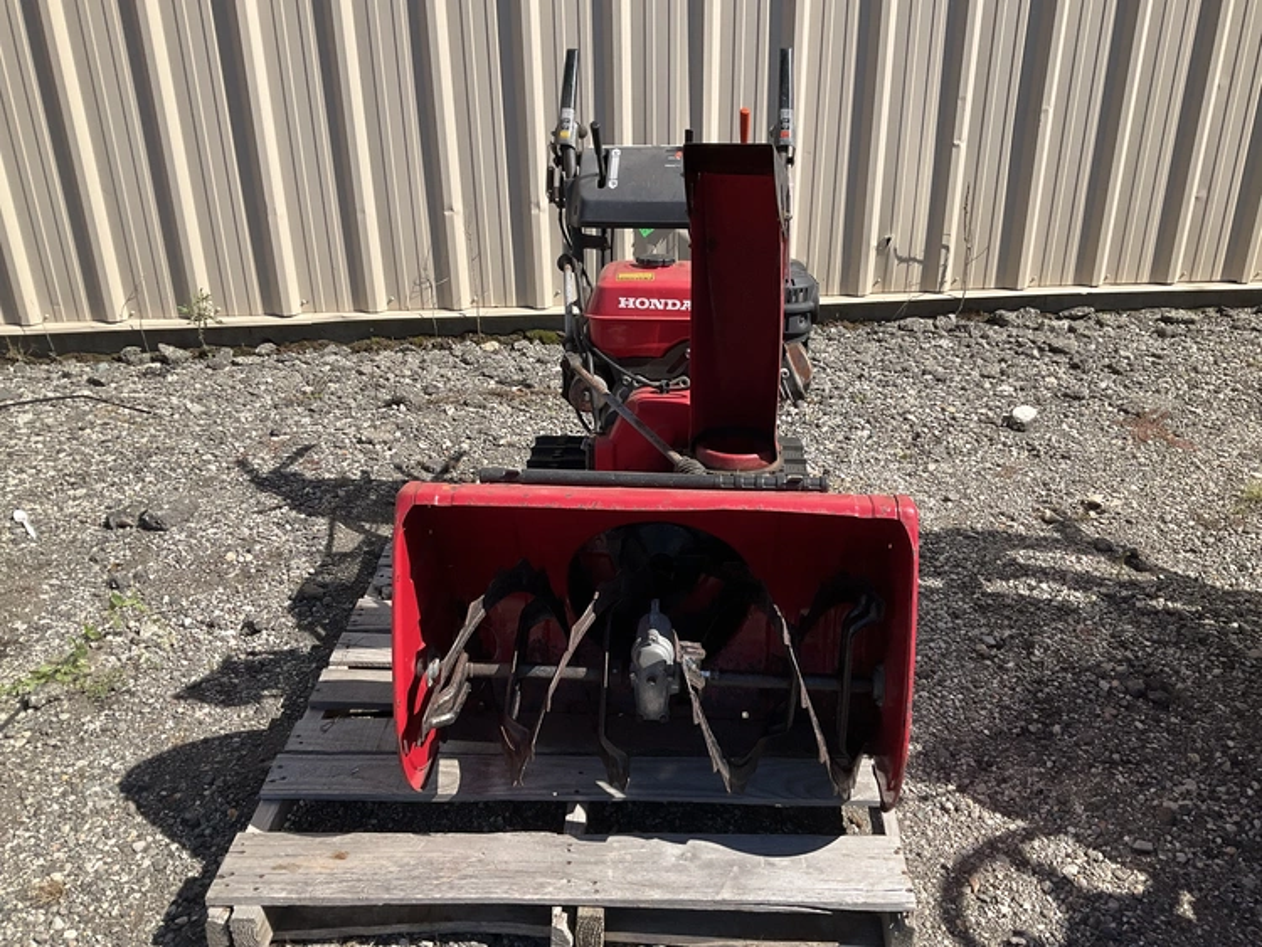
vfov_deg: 48.3
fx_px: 1058
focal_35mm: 29
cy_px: 474
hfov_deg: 61.6
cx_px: 631
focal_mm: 3
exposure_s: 1/1577
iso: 25
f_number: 1.8
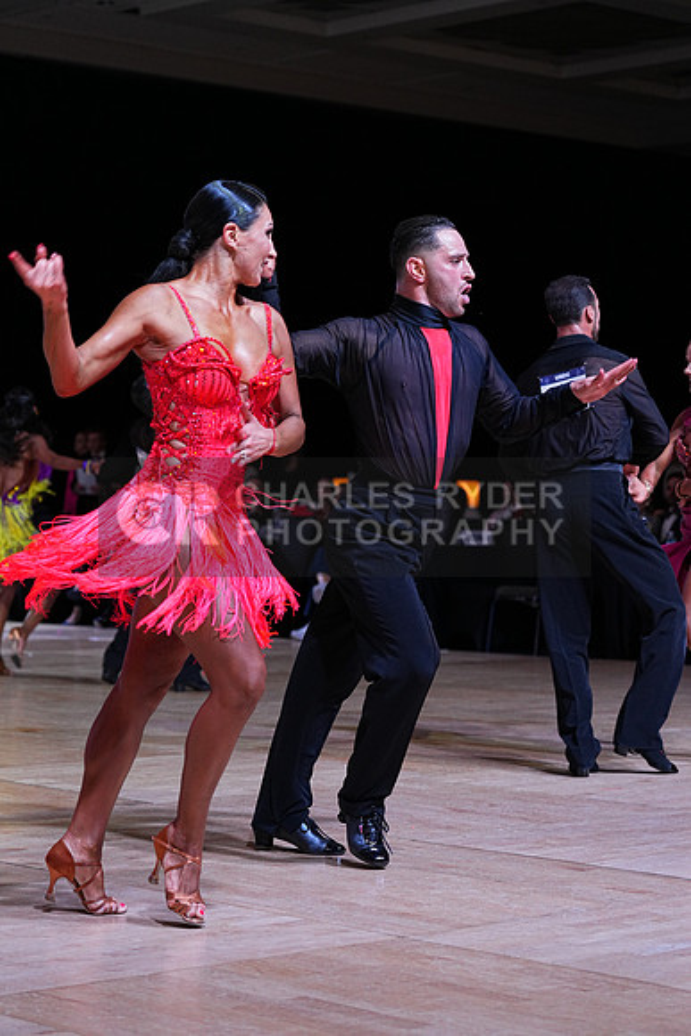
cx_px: 346
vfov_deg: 24.5
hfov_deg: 16.5
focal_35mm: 83
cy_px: 518
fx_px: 2388
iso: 1600
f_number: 4
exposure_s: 1/500
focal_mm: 83
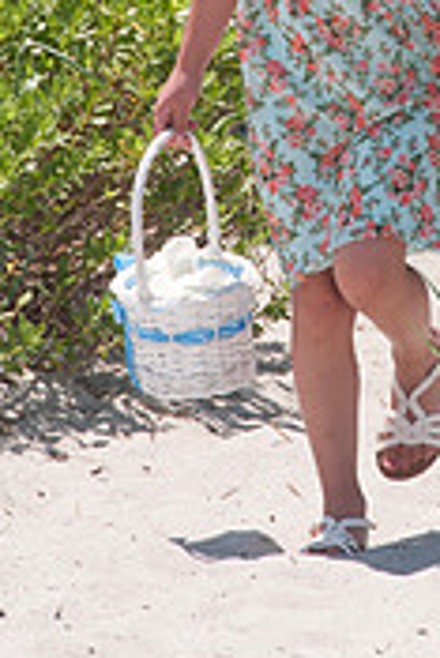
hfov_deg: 2.1
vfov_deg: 3.1
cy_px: 15
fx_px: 11965
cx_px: 374
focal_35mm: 654
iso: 100
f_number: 10
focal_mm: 170
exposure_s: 1/250
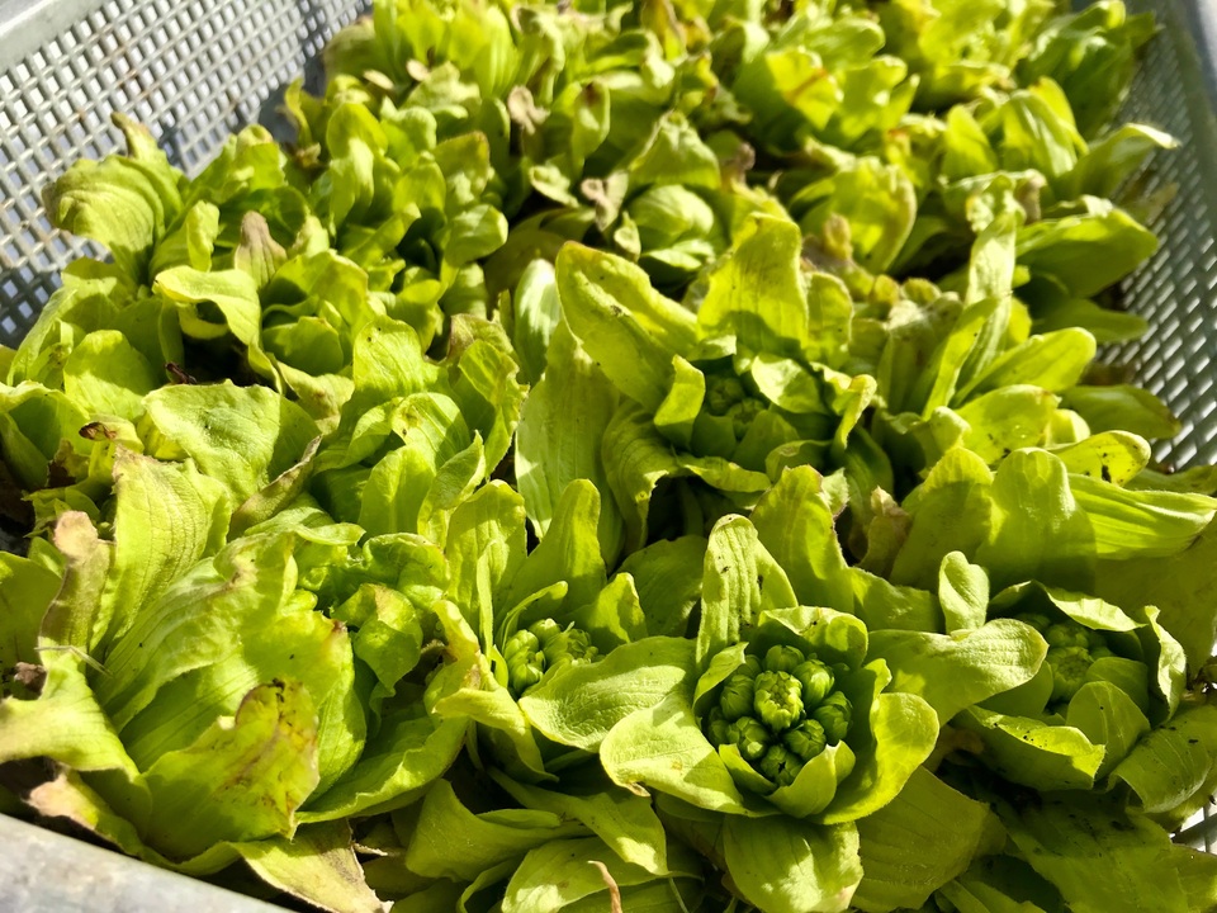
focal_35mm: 28
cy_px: 456
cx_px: 608
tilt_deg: -37.2
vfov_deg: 49.7
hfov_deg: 63.4
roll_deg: +2.0
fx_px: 984
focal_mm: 3.99
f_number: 1.8
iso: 20
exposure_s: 1/2083
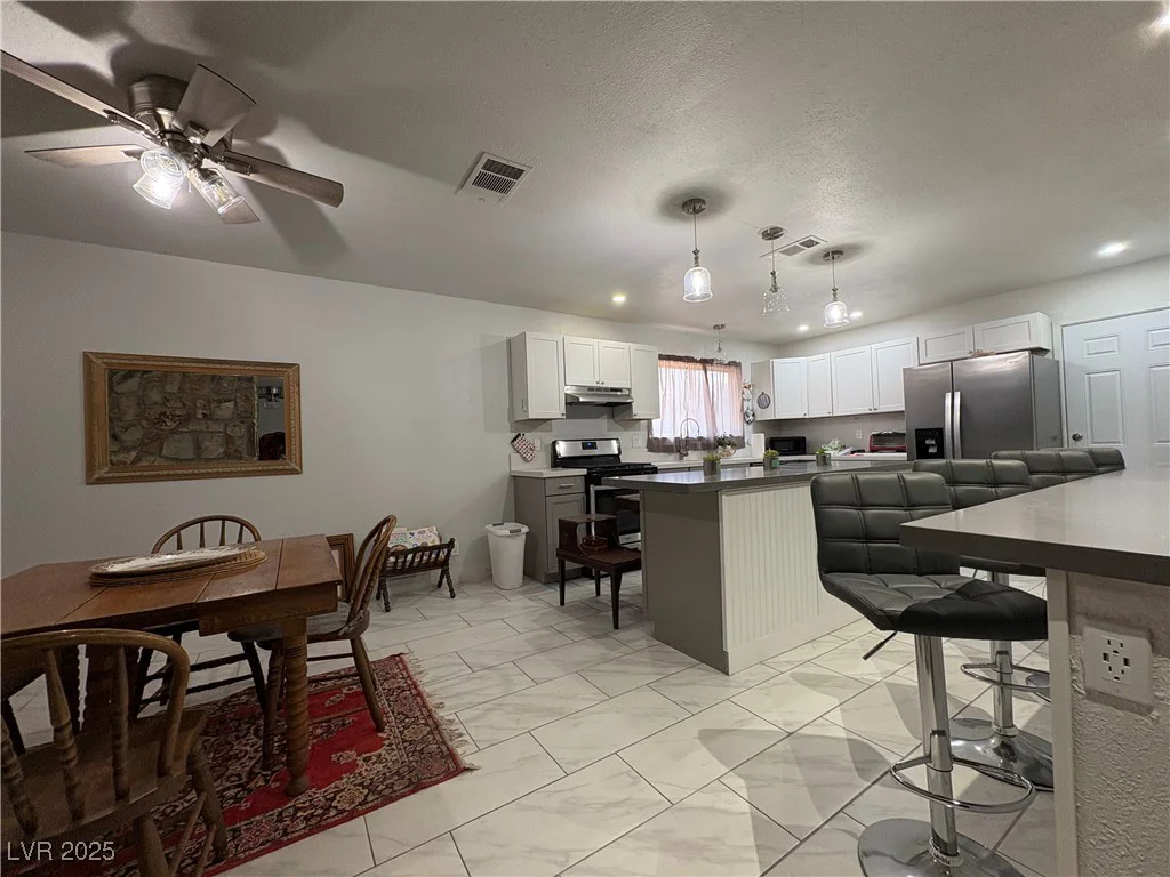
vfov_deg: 85.7
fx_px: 473
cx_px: 585
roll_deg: +1.6
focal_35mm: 14
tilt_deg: +1.1
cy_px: 438
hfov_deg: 102.1
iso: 160
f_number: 2.2
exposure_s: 1/60
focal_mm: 2.22
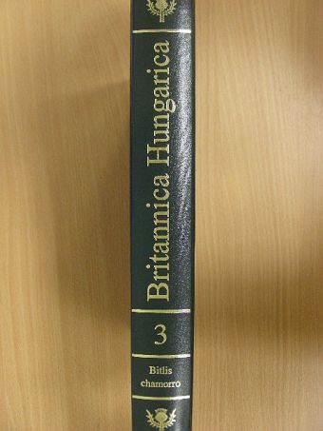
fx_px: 510
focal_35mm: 41
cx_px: 162
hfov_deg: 35.2
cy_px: 216
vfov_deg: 45.8
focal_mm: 6.8
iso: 200
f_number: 3.5
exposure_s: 1/12.2
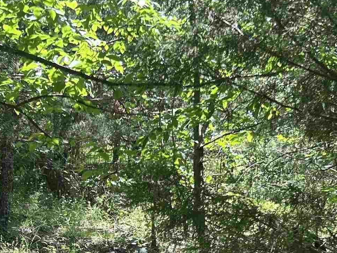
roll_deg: -1.9
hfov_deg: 23.5
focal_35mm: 83
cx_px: 114
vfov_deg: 17.2
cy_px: 276
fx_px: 808
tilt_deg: -10.3
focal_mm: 5.7
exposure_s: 1/371
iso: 50
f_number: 1.5
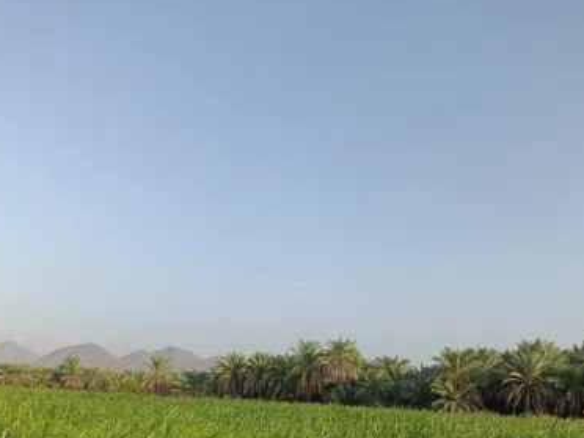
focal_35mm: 43
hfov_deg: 43.8
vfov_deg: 33.1
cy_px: 317
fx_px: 725
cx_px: 306
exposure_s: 1/468
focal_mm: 4.7
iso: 50
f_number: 1.7
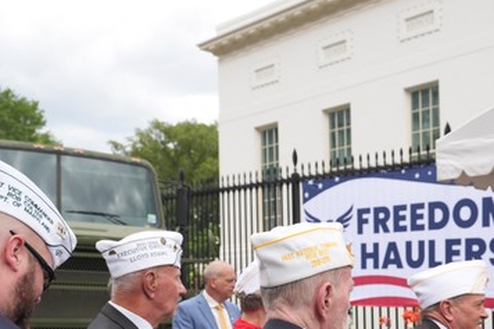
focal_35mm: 53
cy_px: 295
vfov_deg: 24.8
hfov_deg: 36.9
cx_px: 350
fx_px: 727
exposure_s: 1/500
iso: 250
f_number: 5.6
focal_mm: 29
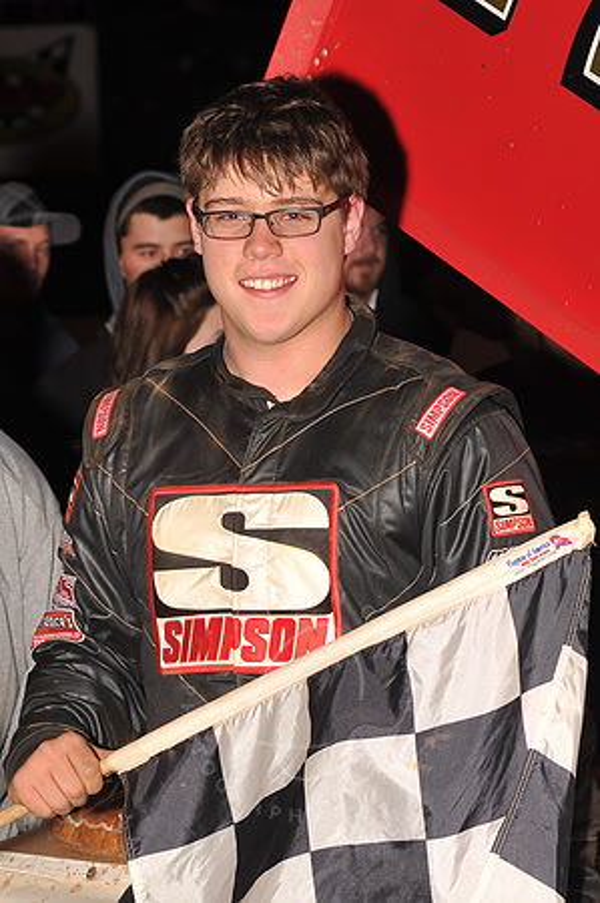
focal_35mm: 80
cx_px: 300
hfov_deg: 17.0
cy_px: 452
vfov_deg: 25.4
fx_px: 2004
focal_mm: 80
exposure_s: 1/320
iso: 640
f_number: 6.3
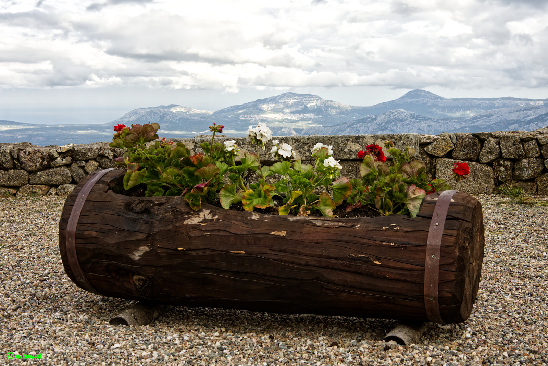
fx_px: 868
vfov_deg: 23.8
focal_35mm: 57
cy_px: 183
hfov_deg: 35.0
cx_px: 274
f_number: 8
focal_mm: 38
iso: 100
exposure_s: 1/60
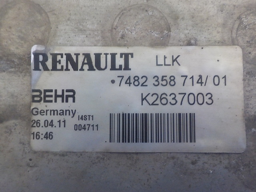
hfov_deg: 60.0
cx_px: 128
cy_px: 96
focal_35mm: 30
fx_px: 222
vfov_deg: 46.8
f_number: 3.3
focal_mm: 4.1
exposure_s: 1/8
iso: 450
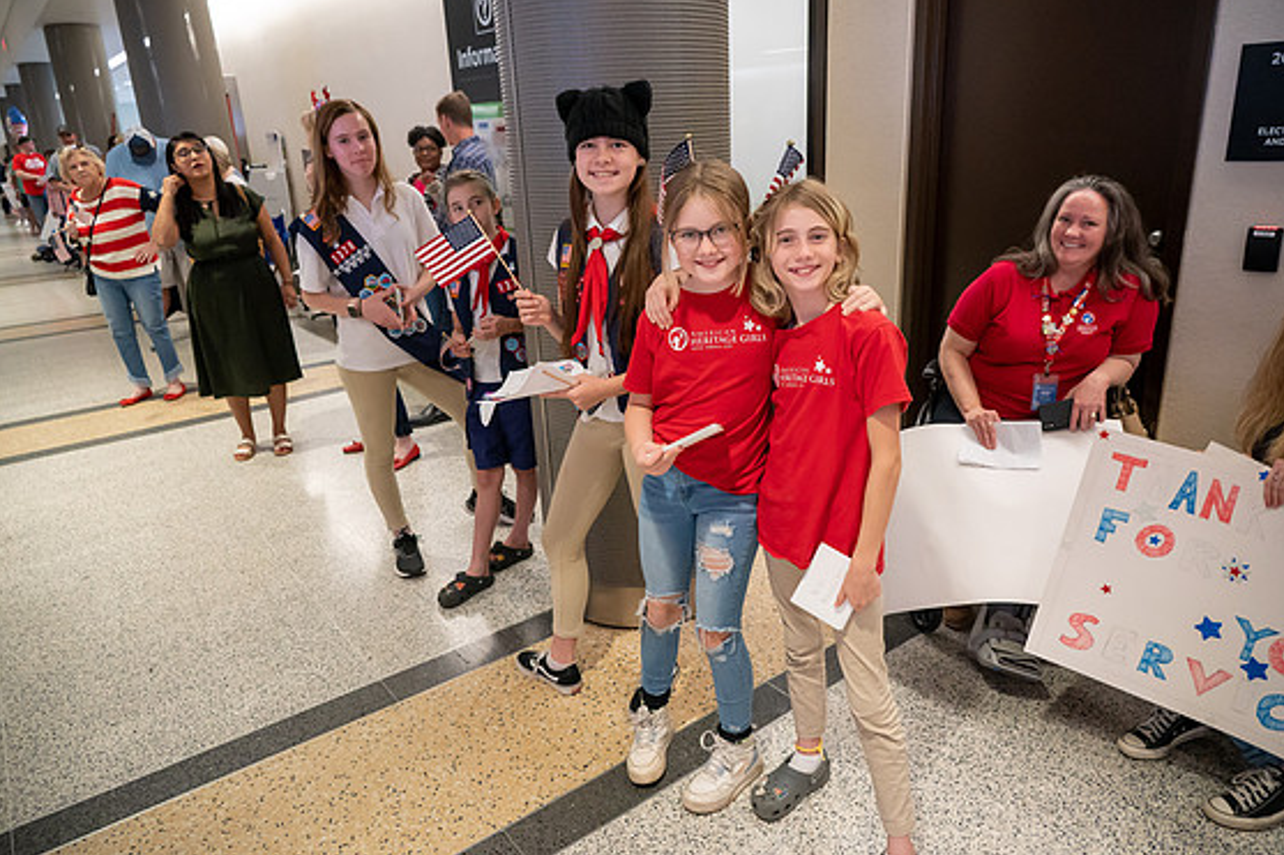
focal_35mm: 25
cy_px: 433
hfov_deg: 71.5
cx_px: 666
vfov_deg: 51.3
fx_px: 891
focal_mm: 24
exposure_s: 1/200
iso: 7200
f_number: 4
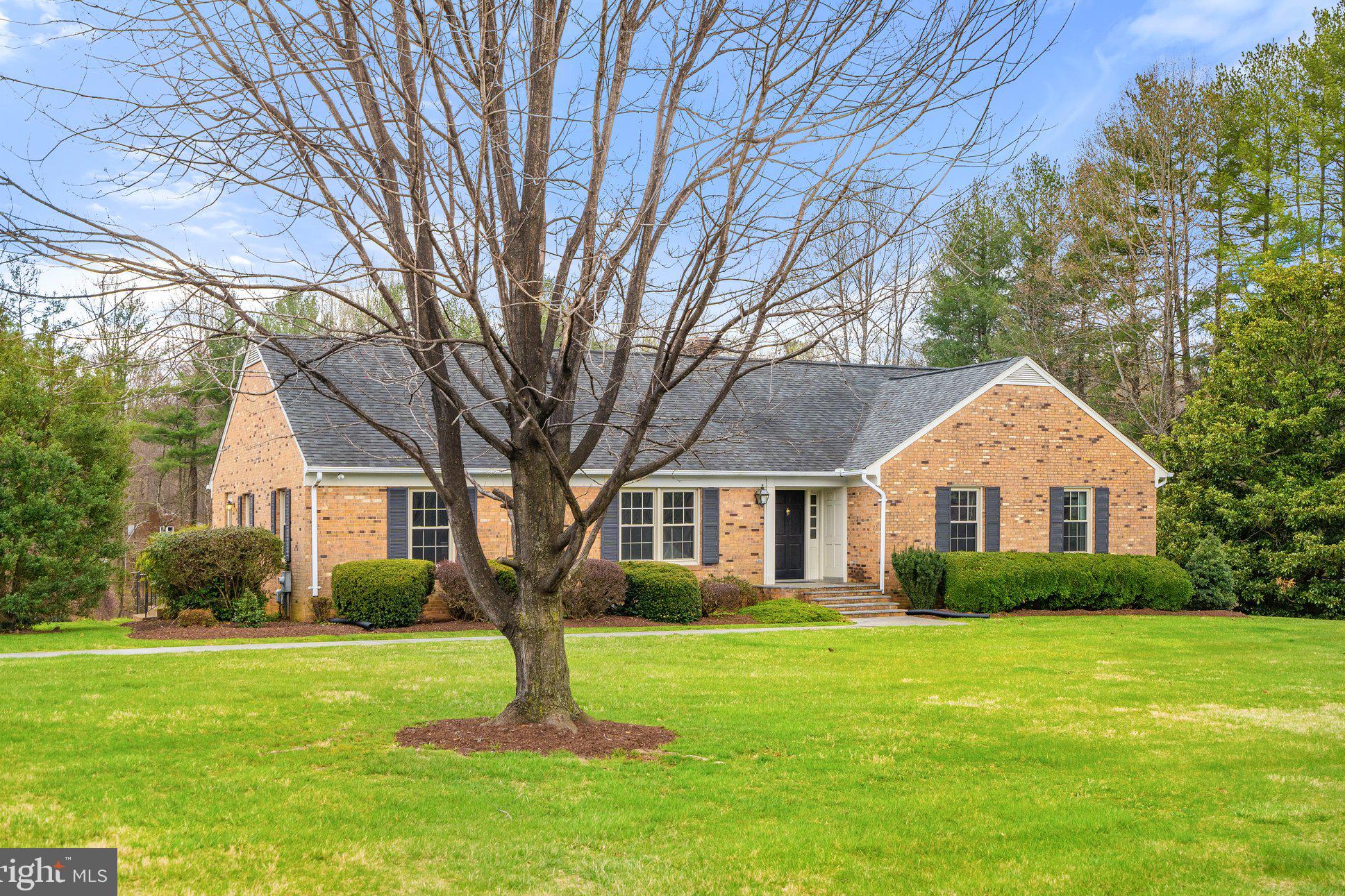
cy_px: 425
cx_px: 674
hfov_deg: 51.9
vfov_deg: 35.9
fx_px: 1382
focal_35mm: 37
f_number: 8
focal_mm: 35
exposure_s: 1/400
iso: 400
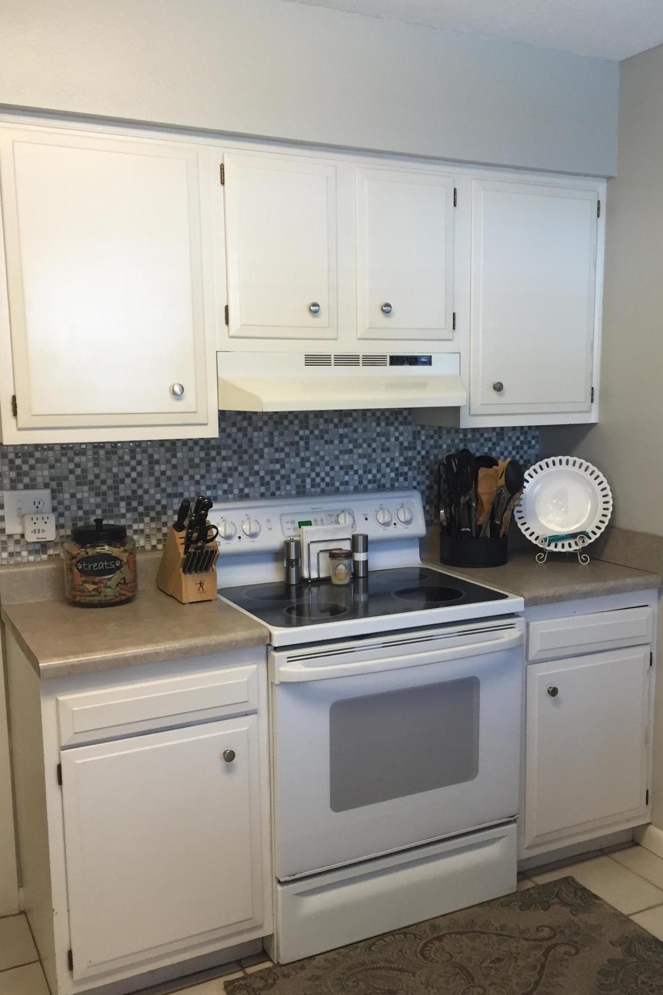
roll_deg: +0.9
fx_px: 939
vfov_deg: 55.8
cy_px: 527
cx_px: 386
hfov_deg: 38.8
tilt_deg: -8.3
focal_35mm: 34
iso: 32
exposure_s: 1/30
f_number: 2.2
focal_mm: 4.15
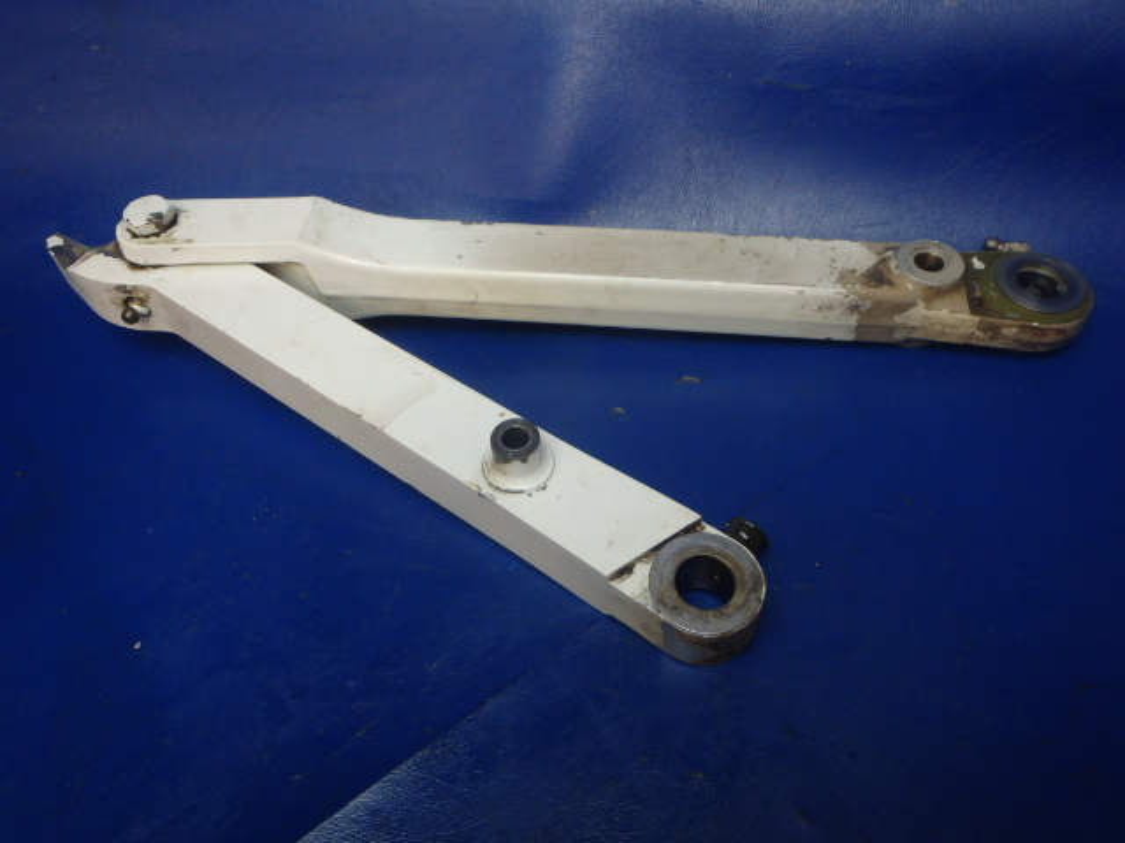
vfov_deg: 49.7
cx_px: 562
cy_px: 422
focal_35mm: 28
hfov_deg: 63.4
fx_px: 910
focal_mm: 5
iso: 250
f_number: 3.9
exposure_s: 1/30
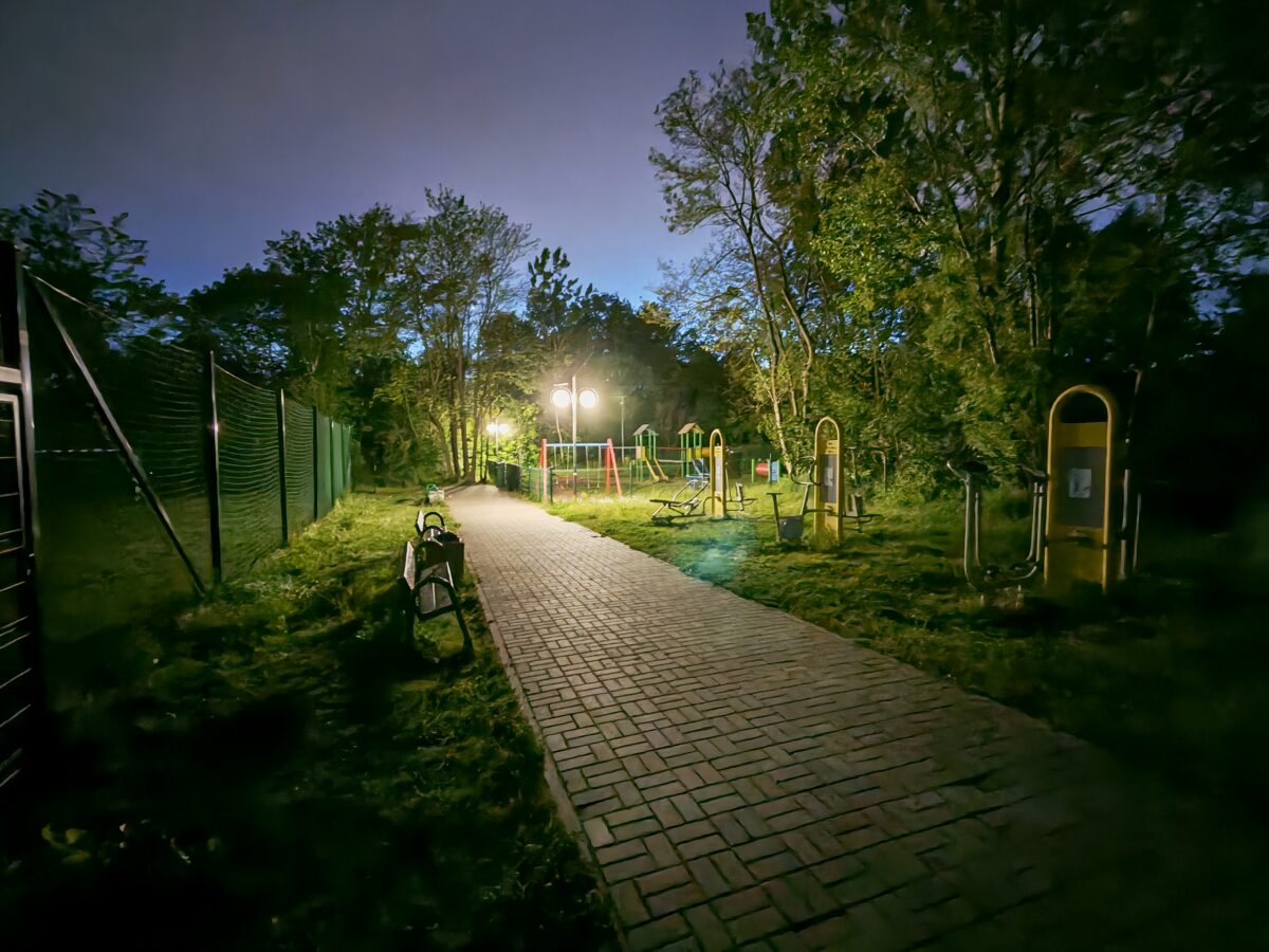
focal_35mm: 16
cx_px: 634
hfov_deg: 94.5
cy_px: 476
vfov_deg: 78.1
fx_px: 587
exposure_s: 1/2.33
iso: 2500
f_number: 2.2
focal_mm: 1.96
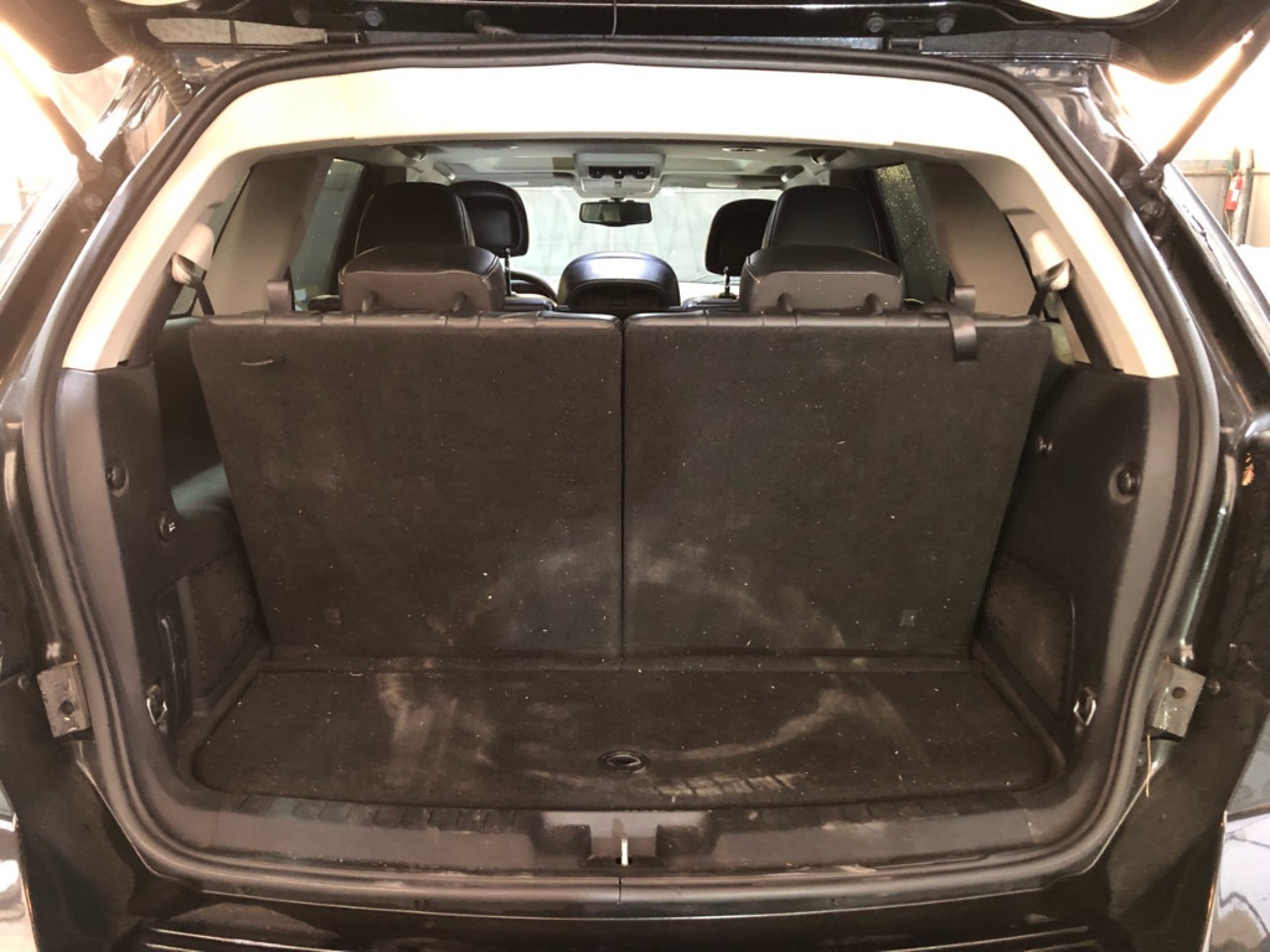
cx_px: 635
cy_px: 476
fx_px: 1027
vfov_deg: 49.7
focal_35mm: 28
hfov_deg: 63.4
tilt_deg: -16.1
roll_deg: +0.4
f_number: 1.8
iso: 80
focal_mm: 3.99
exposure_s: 1/5
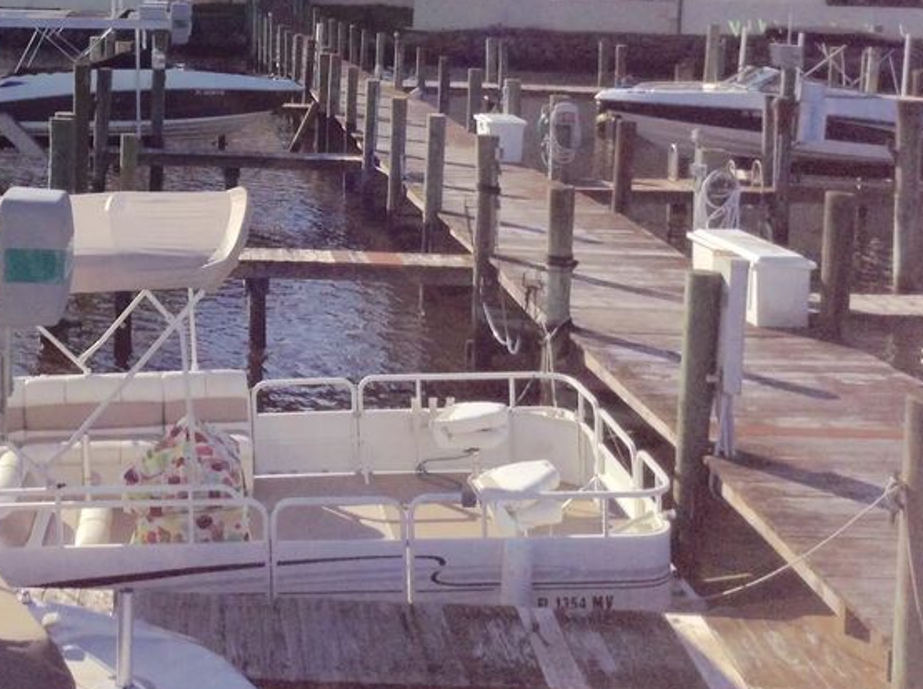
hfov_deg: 30.6
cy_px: 71
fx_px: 1624
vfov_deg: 23.4
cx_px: 135
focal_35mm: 61
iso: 25
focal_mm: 3.3
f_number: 2.4
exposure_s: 1/2415
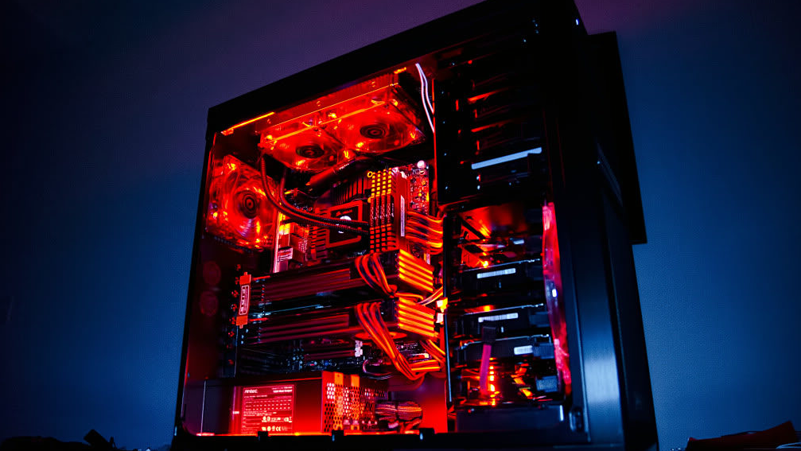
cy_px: 235
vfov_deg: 23.5
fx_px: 1083
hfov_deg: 40.6
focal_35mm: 51
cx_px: 400
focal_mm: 32
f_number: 2.8
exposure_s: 1/60
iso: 2500
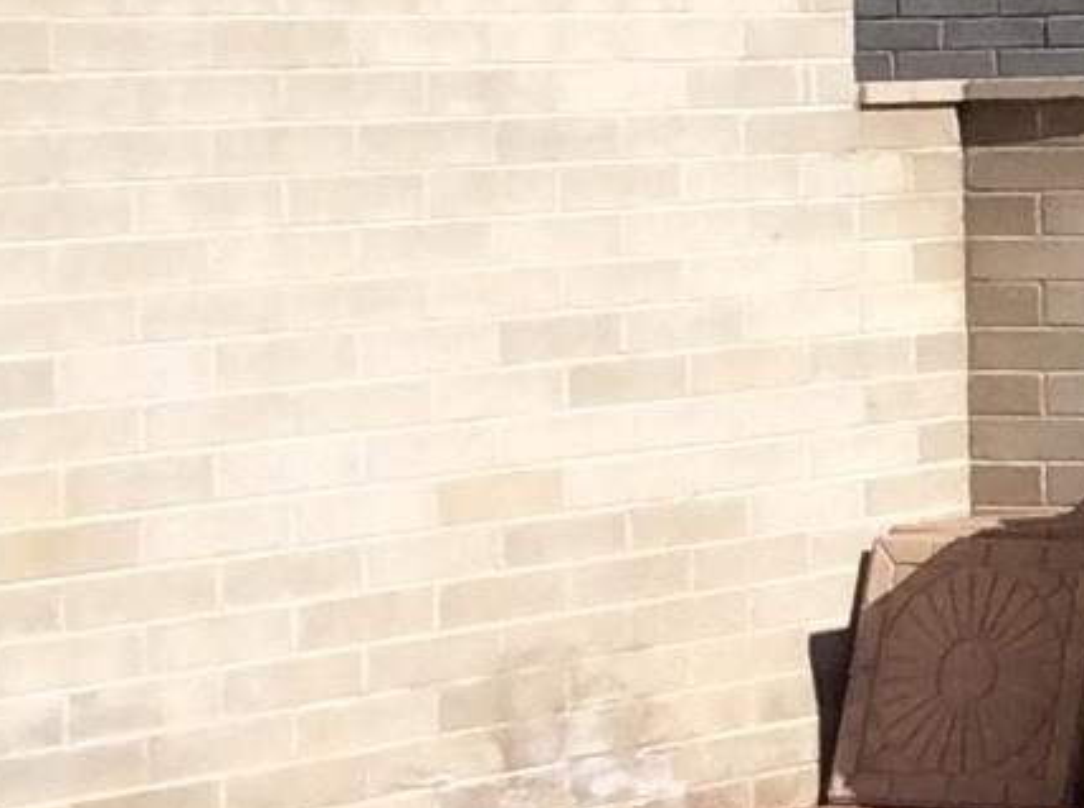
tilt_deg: -0.5
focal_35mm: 194
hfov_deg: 9.5
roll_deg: +1.5
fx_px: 6062
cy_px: 30
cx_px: 2254
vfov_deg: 7.6
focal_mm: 3.3
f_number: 2.4
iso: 32
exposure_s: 1/1972
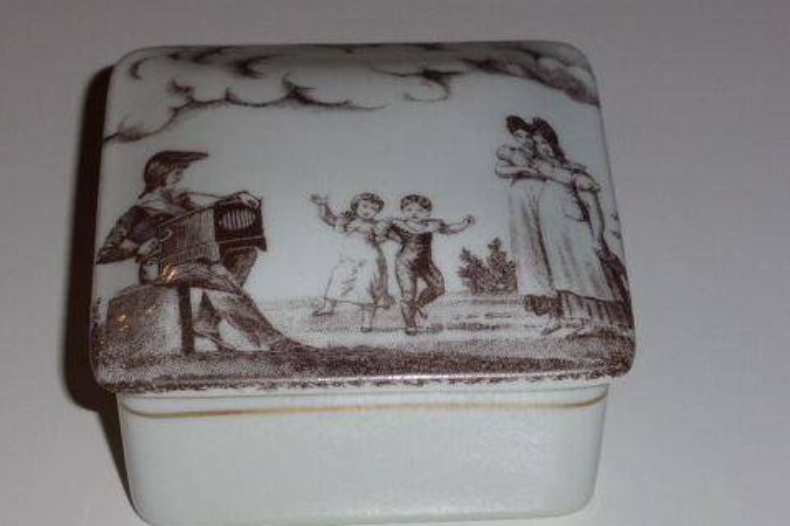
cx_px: 395
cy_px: 276
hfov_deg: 17.7
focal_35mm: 116
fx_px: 2544
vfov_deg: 11.8
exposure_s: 1/60
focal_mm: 18.2
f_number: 5.3
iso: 100
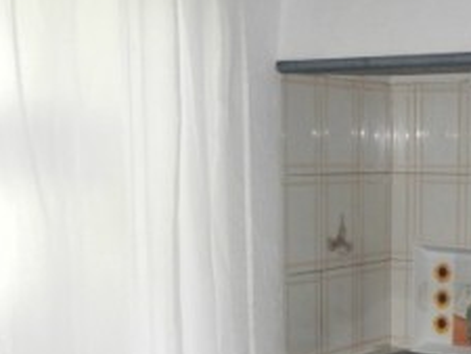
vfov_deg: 19.5
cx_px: 398
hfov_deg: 25.7
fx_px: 1007
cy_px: 335
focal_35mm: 74
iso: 160
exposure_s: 1/82.4
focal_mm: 4.6
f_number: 3.2
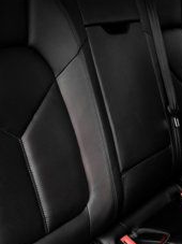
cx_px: 146
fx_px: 456
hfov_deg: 22.3
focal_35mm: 65
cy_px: 103
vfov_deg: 29.8
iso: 1600
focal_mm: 24
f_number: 2.8
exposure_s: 1/125
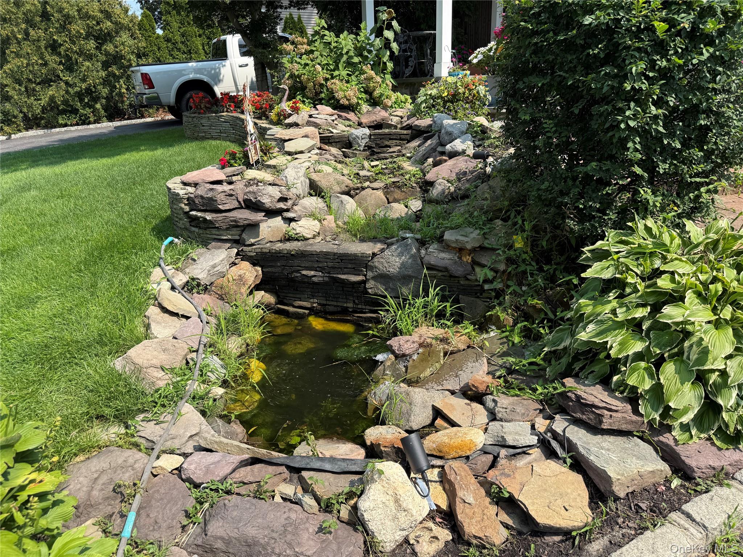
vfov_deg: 56.8
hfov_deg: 71.6
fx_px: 515
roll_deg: +2.0
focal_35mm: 24
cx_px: 372
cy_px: 278
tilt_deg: -16.1
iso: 80
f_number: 1.78
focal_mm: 6.76
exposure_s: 1/2299
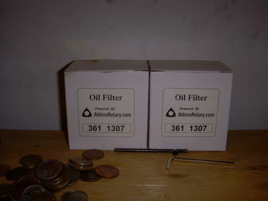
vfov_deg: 37.7
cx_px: 134
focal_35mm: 38
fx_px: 294
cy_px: 100
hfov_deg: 49.0
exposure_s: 1/30
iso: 100
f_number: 6.6
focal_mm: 6.3
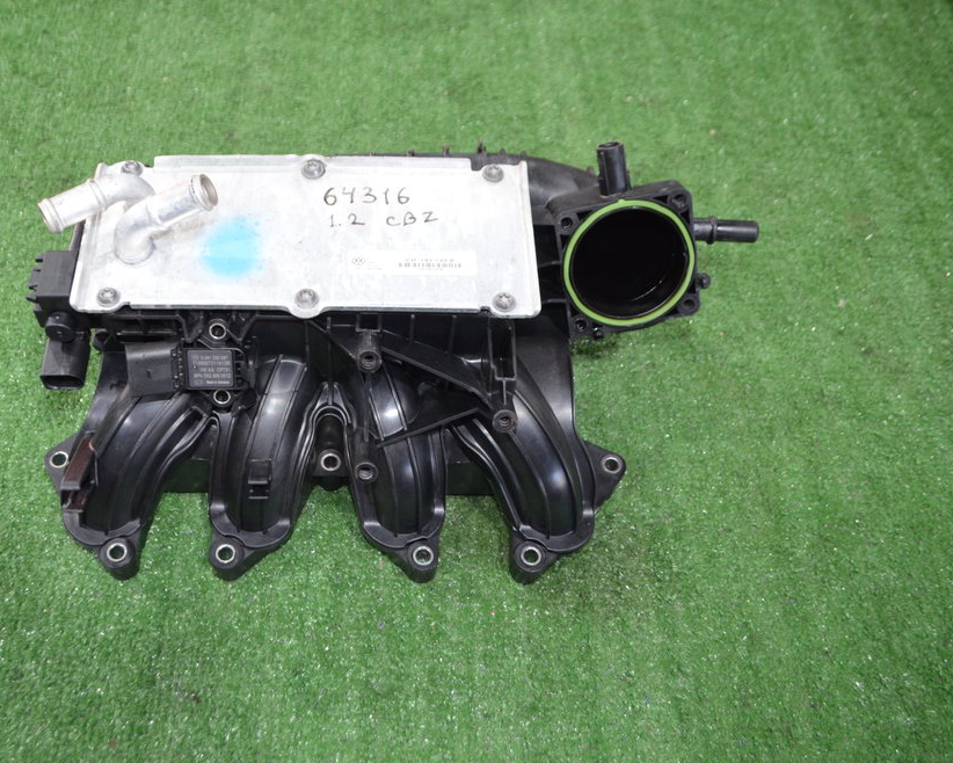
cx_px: 366
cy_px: 376
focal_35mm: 35
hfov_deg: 51.1
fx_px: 987
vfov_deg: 42.2
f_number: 3.8
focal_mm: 20
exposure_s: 1/60
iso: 1100
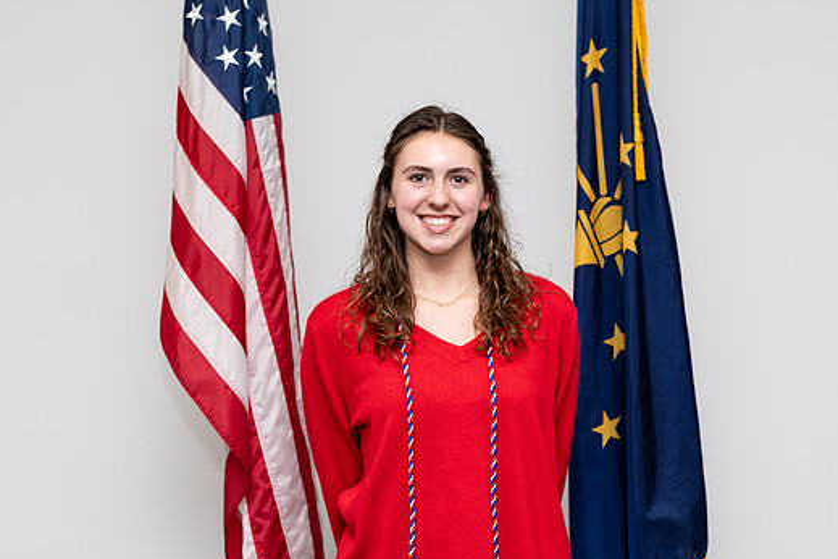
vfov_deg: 20.3
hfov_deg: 30.1
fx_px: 1559
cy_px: 296
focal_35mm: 67
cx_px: 452
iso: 100
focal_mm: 50
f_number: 3.5
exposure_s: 1/160
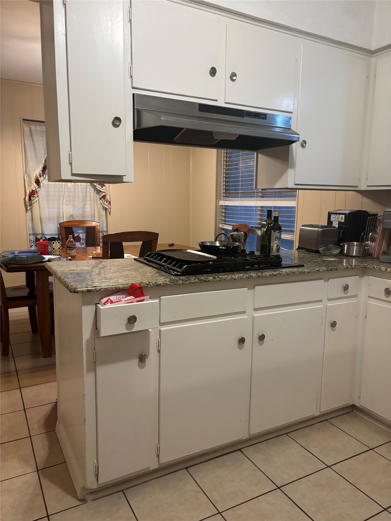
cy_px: 260
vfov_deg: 67.3
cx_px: 196
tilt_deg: -9.9
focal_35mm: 26
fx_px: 392
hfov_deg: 53.1
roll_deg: -2.2
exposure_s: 1/60
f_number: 1.6
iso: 250
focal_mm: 5.96
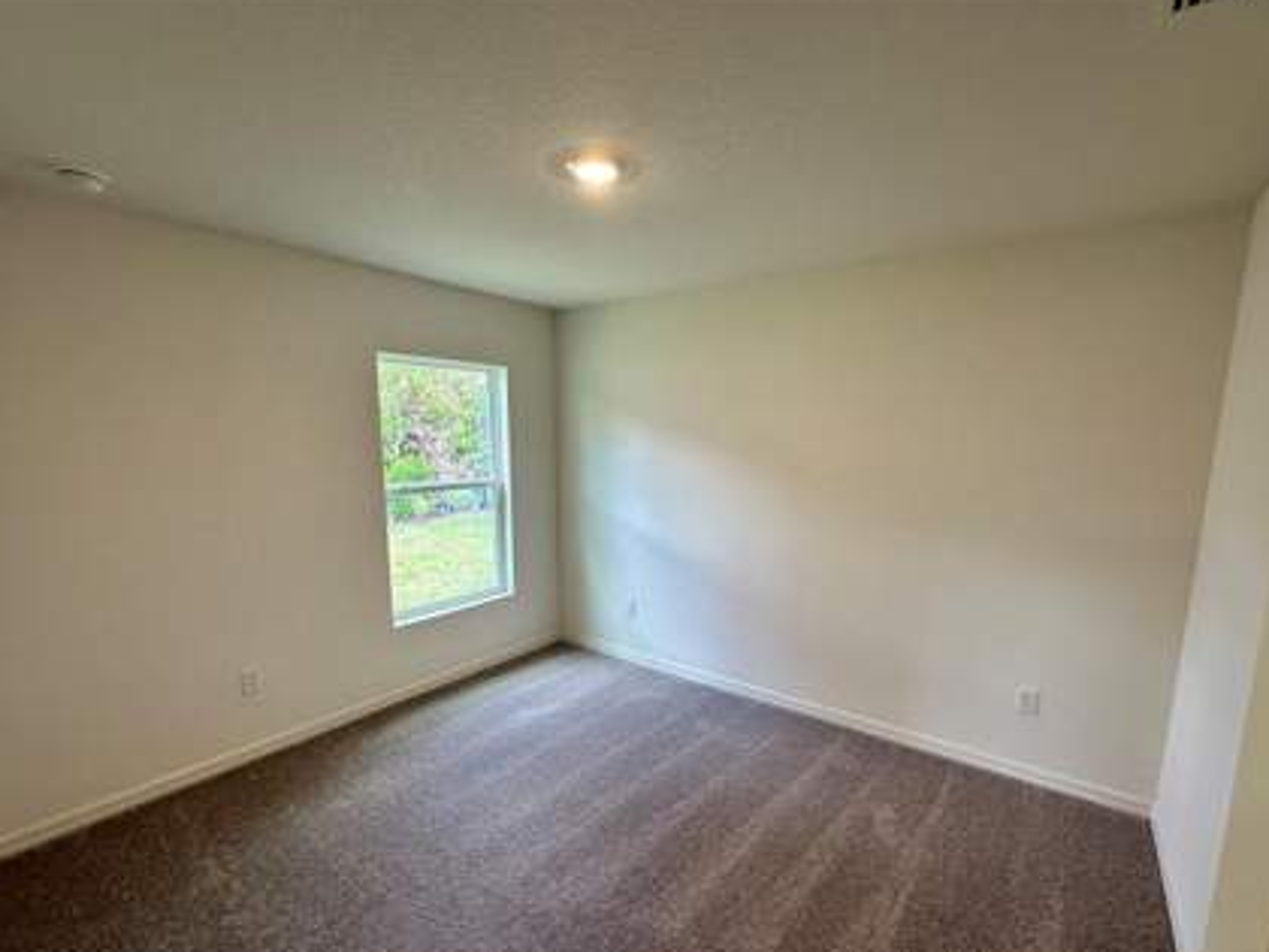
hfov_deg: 94.5
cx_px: 653
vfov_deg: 77.9
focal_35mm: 16
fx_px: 587
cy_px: 526
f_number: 2.2
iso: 125
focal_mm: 2.22
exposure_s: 1/120
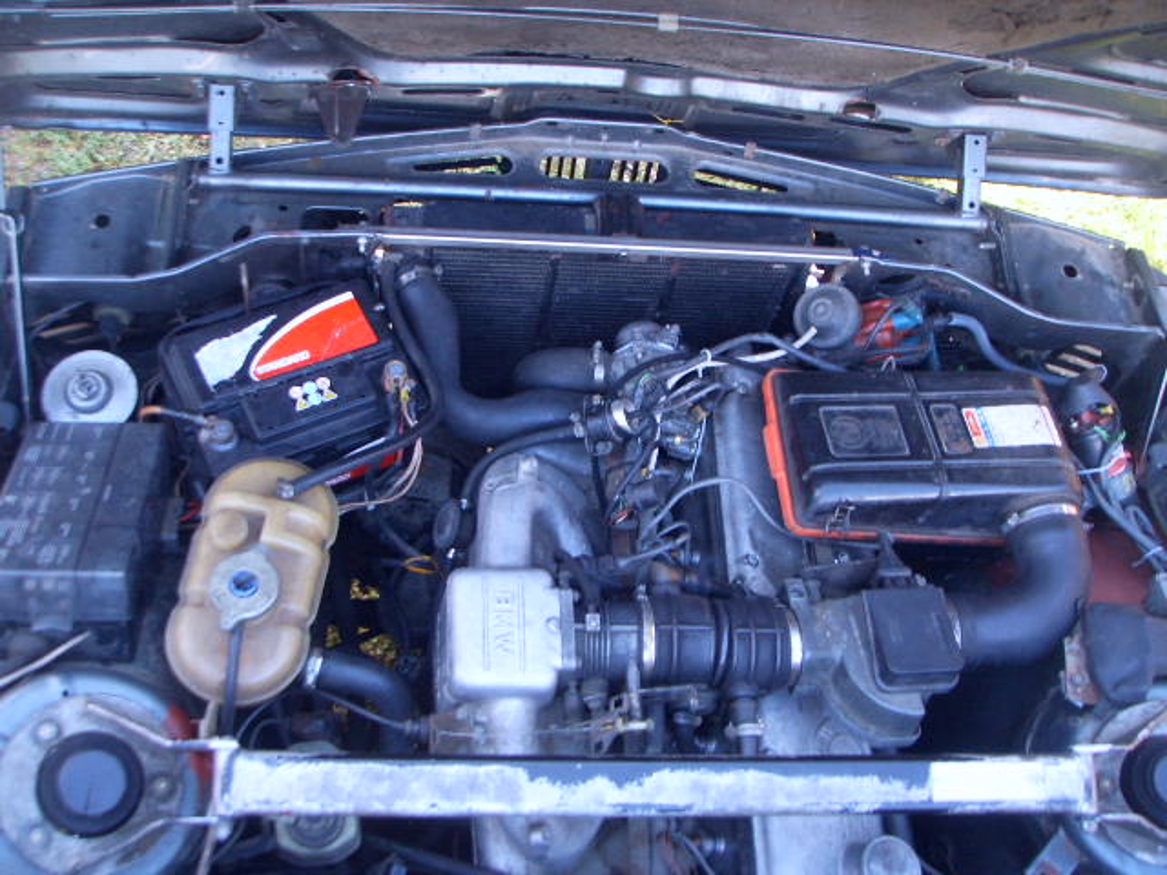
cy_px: 438
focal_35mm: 39
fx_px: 1315
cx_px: 584
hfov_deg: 47.9
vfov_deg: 36.8
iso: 120
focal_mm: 6.6
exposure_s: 1/45
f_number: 3.5
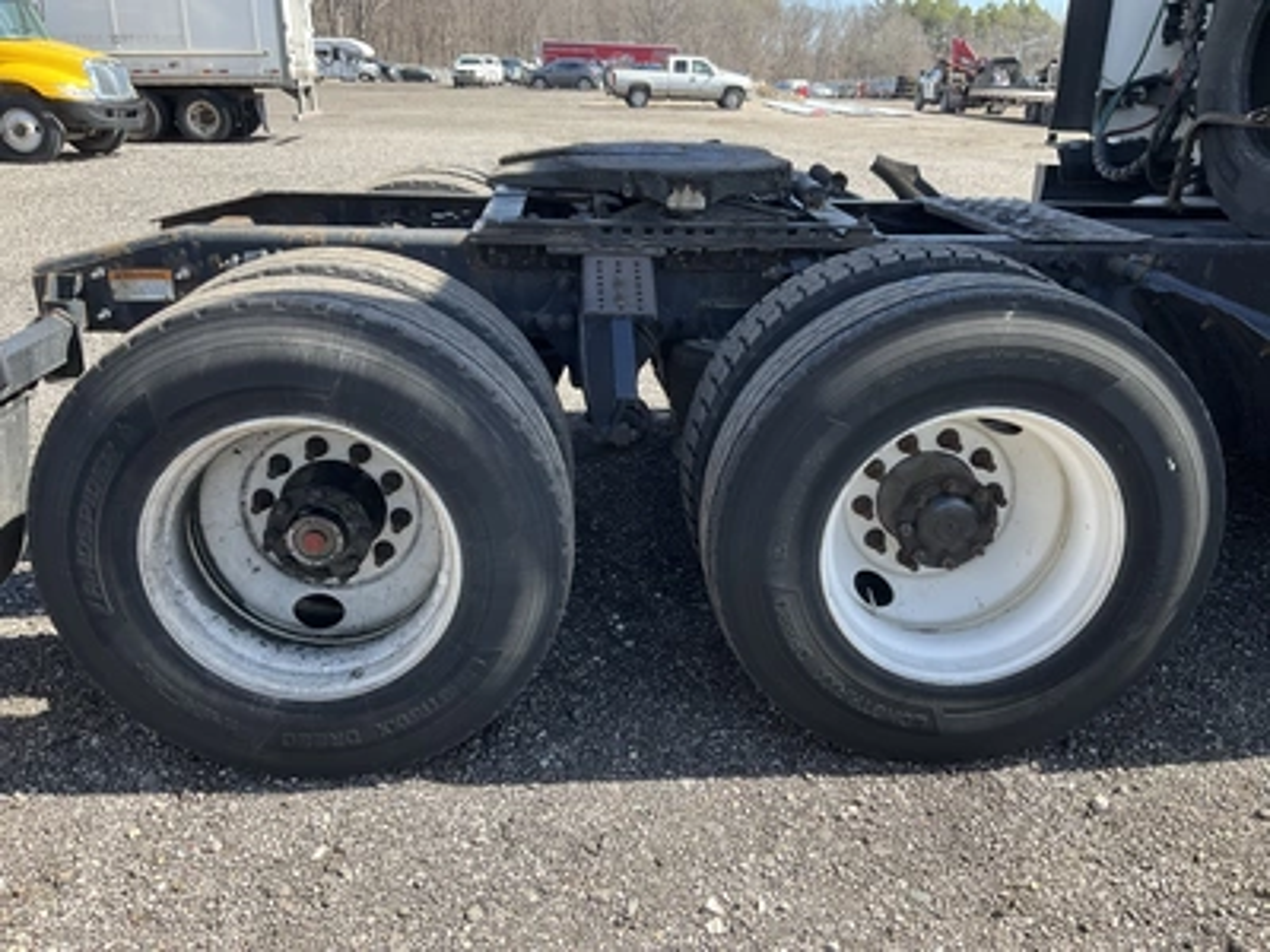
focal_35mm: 29
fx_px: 1064
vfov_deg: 48.2
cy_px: 476
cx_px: 635
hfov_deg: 61.7
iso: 25
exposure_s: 1/435
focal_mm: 3
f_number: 1.8
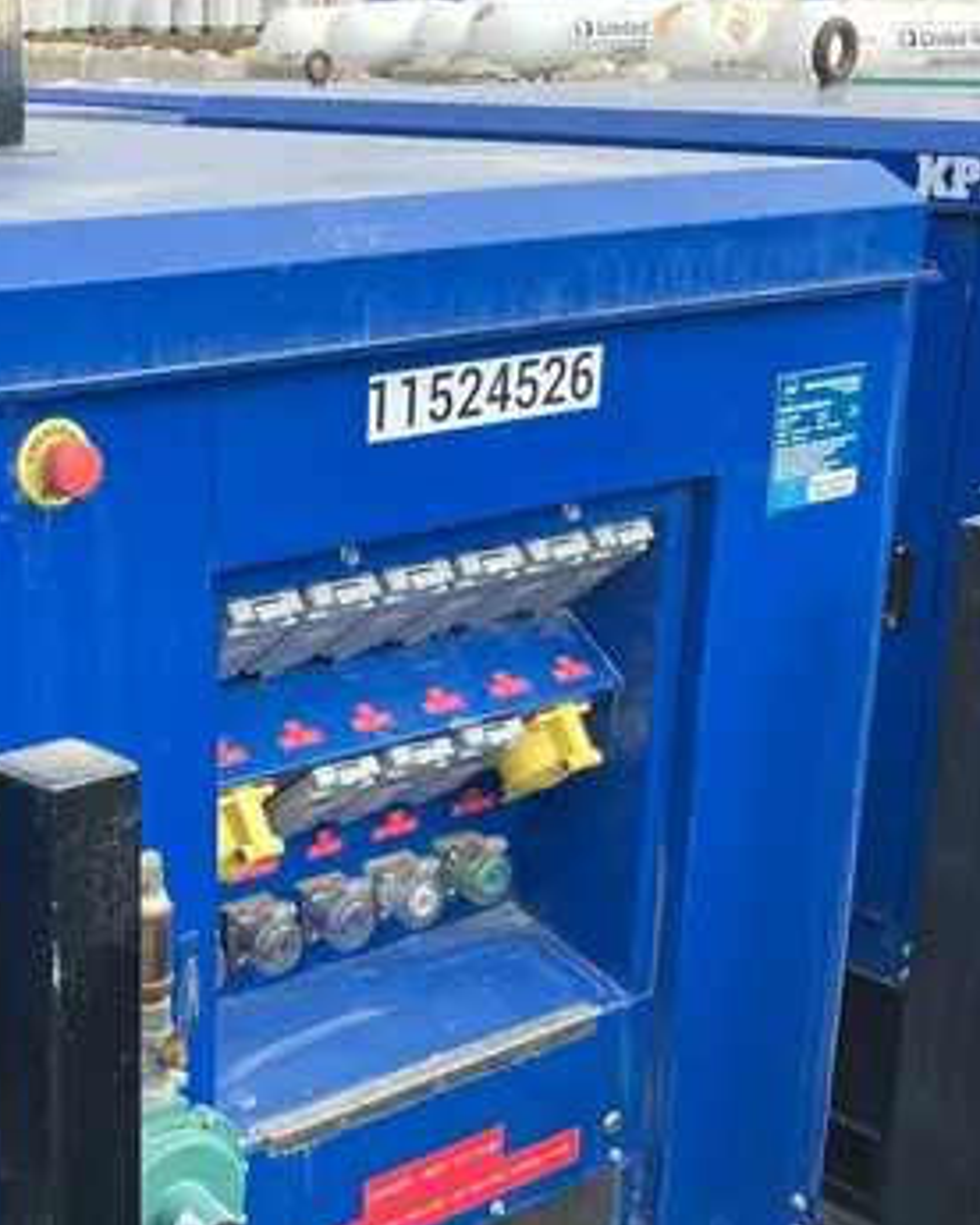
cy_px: 726
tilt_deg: -19.5
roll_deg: +1.1
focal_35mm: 58
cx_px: 96
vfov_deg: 32.4
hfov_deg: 25.4
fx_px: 2103
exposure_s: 1/600
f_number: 1.8
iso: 32
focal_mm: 3.99
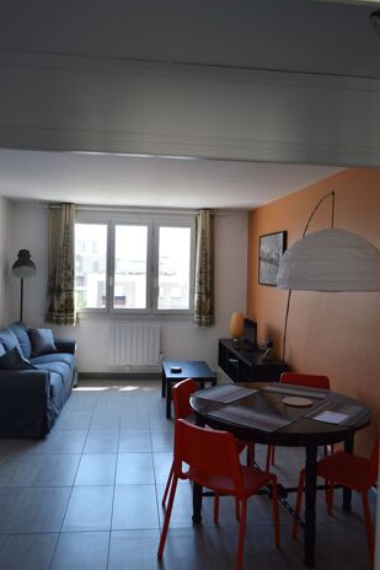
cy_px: 288
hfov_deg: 46.4
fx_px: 444
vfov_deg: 65.5
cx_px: 189
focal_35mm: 28
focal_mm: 18
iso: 100
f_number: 4.5
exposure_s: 1/80
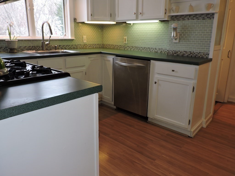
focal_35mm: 28
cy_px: 88
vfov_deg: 49.7
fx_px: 190
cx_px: 118
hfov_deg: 63.4
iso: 200
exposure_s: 1/30
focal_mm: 5
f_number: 3.1
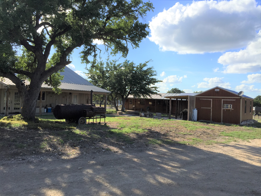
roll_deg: -3.3
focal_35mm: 29
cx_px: 130
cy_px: 98
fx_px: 219
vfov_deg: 48.2
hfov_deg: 61.7
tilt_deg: +0.3
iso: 32
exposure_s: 1/2198
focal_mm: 4.15
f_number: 2.2
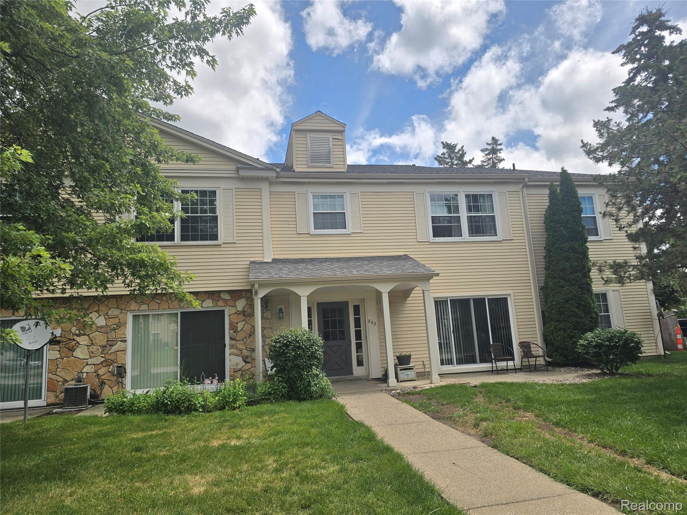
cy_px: 258
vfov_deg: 58.9
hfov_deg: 73.9
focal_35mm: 23
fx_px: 456
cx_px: 344
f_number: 1.7
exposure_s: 1/909
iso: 12
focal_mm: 6.3
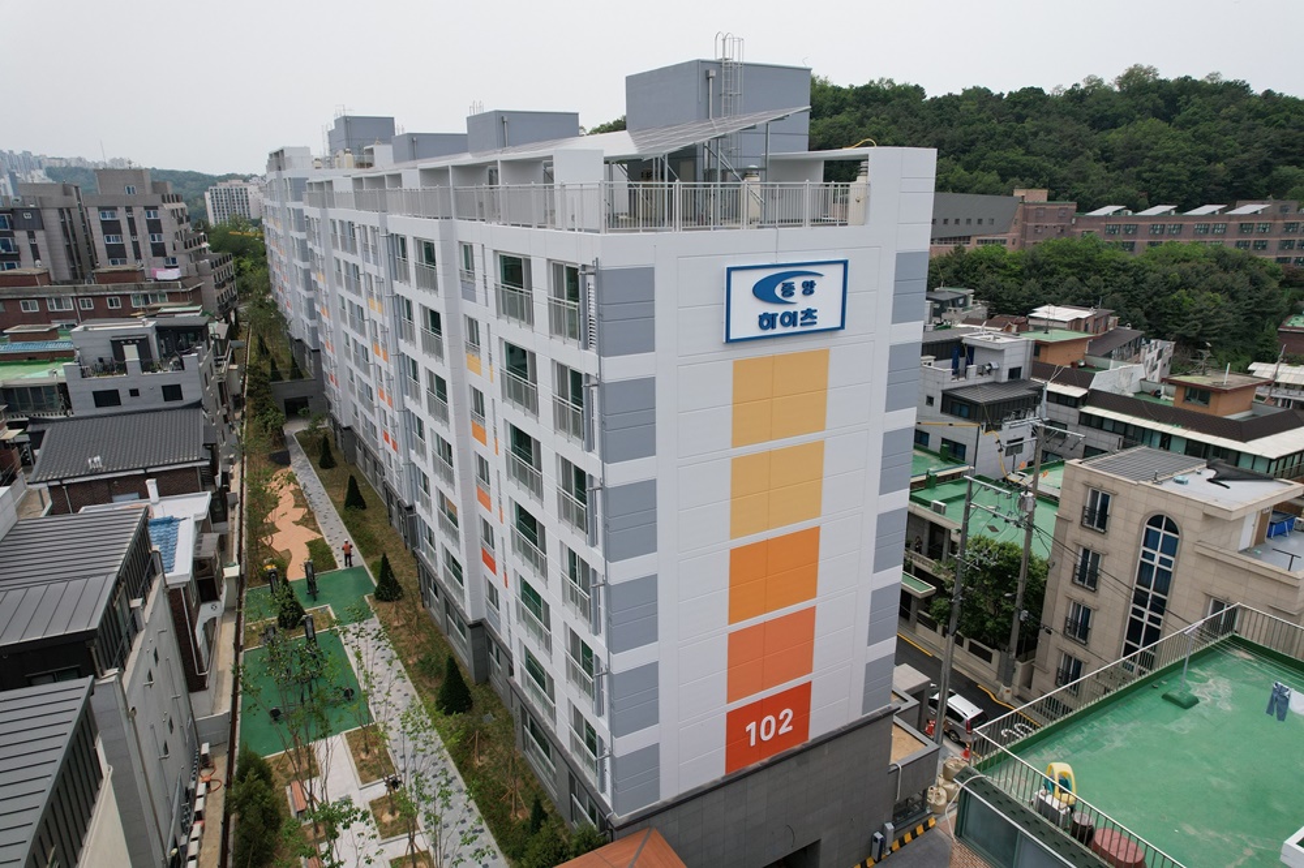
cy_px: 434
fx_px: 797
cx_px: 652
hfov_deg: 78.6
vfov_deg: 57.2
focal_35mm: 22
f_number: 2.8
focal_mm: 8.38
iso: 200
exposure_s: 1/2500
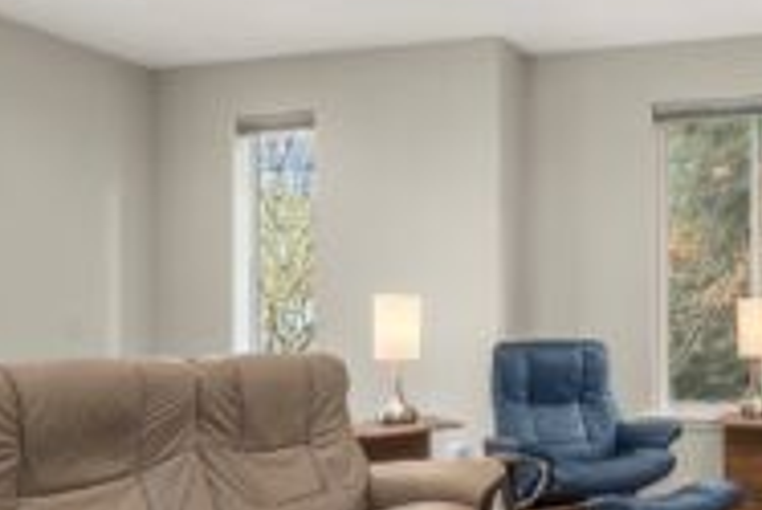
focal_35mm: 30
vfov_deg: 42.9
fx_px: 635
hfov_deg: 53.3
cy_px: 349
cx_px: 701
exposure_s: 1/5
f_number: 7.1
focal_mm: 14
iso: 1000
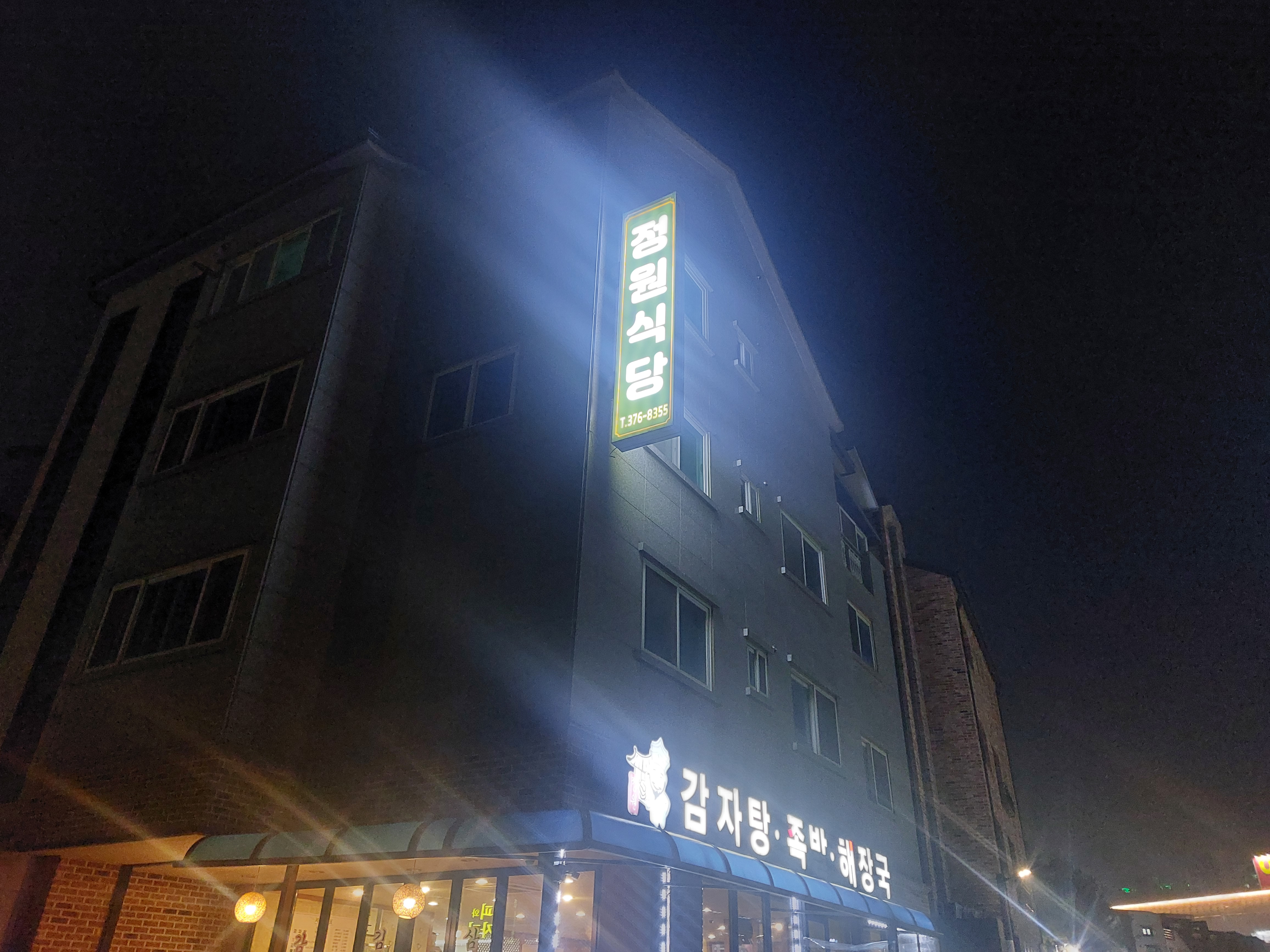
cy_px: 476
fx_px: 917
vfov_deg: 54.9
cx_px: 635
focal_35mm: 25
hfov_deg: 69.4
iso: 400
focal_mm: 5.23
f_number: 1.8
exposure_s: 1/33
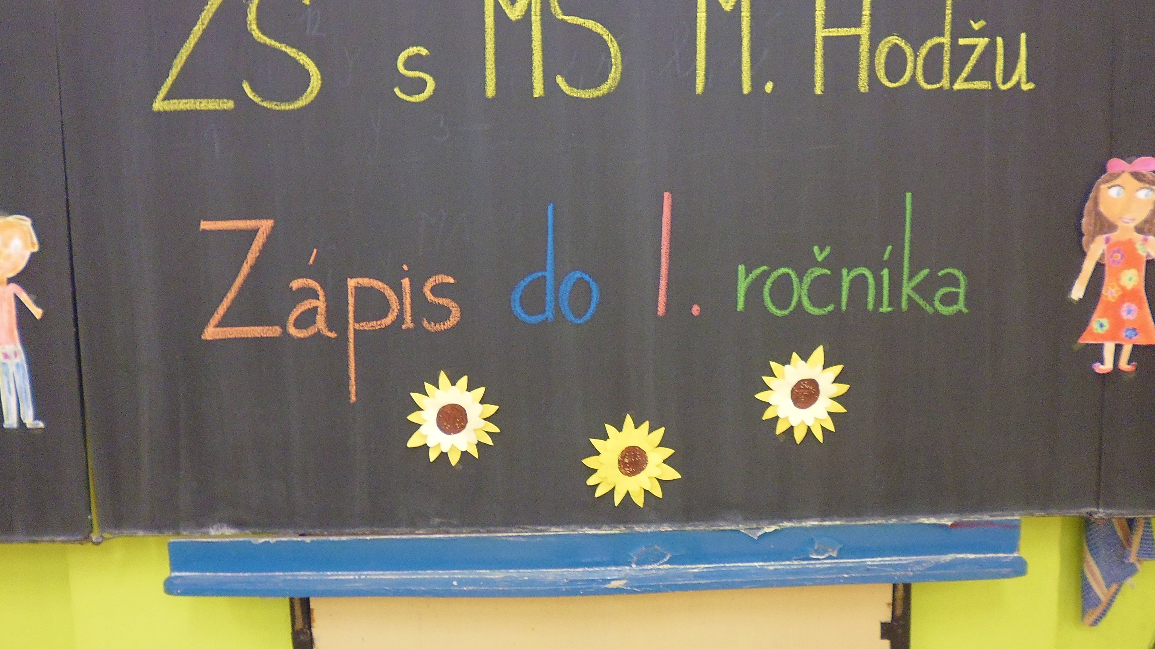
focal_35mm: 27
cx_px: 590
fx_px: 827
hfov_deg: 69.9
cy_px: 300
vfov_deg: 42.9
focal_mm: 4.3
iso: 400
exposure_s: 1/10
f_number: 2.8
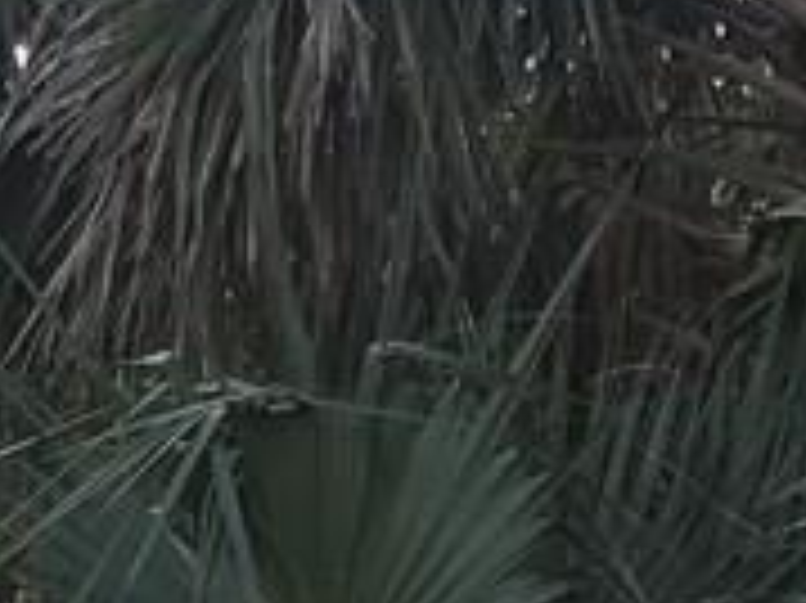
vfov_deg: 9.1
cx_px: -801
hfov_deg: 11.2
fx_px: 3723
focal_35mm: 160
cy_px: 873
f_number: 1.8
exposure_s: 1/570
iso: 20
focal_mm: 3.99
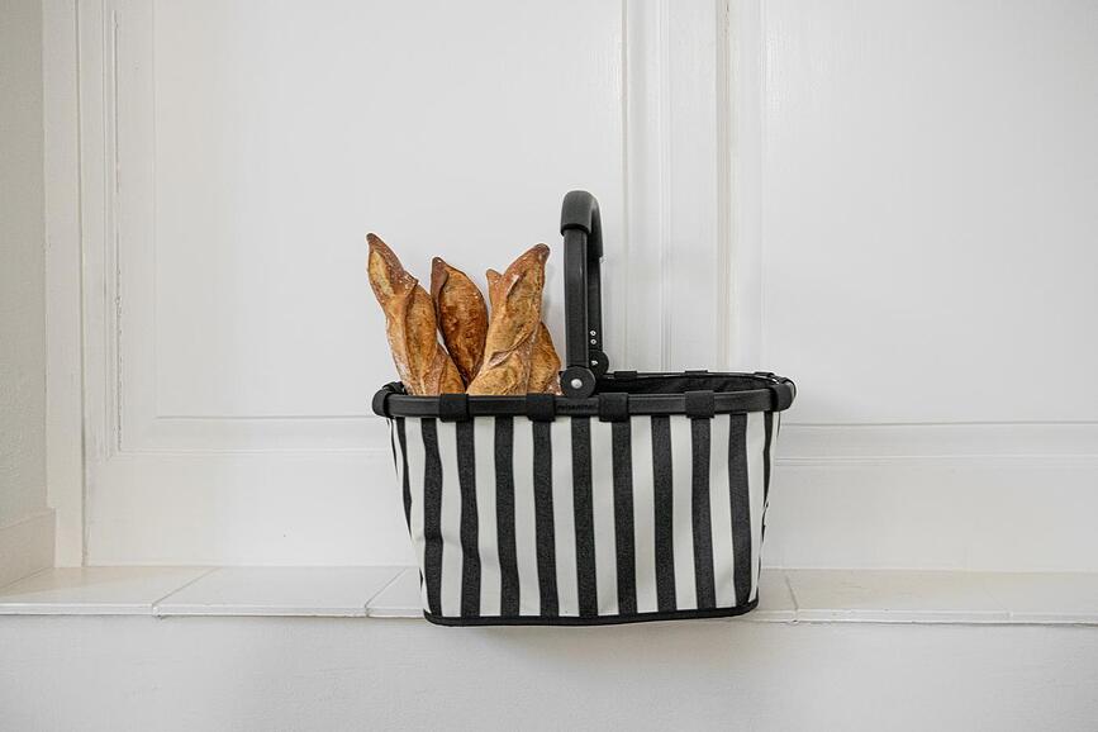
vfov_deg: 36.9
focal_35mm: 36
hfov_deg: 53.1
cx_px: 549
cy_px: 366
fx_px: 1098
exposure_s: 1/250
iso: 2500
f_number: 4.5
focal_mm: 36
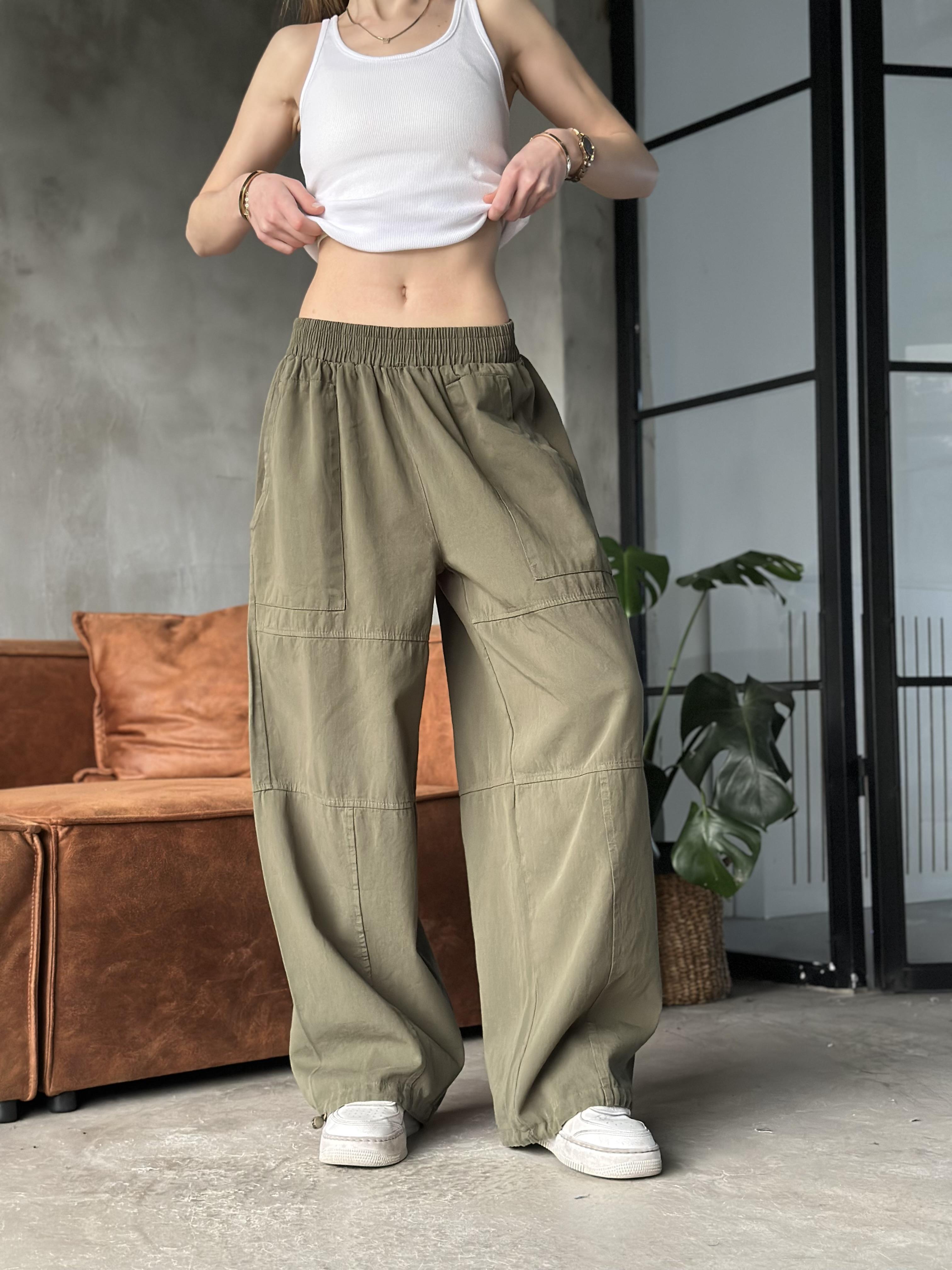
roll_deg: +0.7
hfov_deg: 30.3
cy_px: 635
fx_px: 1760
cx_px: 476
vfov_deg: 39.7
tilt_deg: +3.4
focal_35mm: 48
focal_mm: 6.86
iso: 500
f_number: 1.78
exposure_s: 1/40
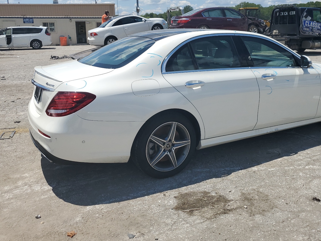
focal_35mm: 31
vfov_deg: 45.3
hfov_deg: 58.1
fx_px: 287
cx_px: 185
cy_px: 103
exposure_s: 1/5000
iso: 50
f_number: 1.5
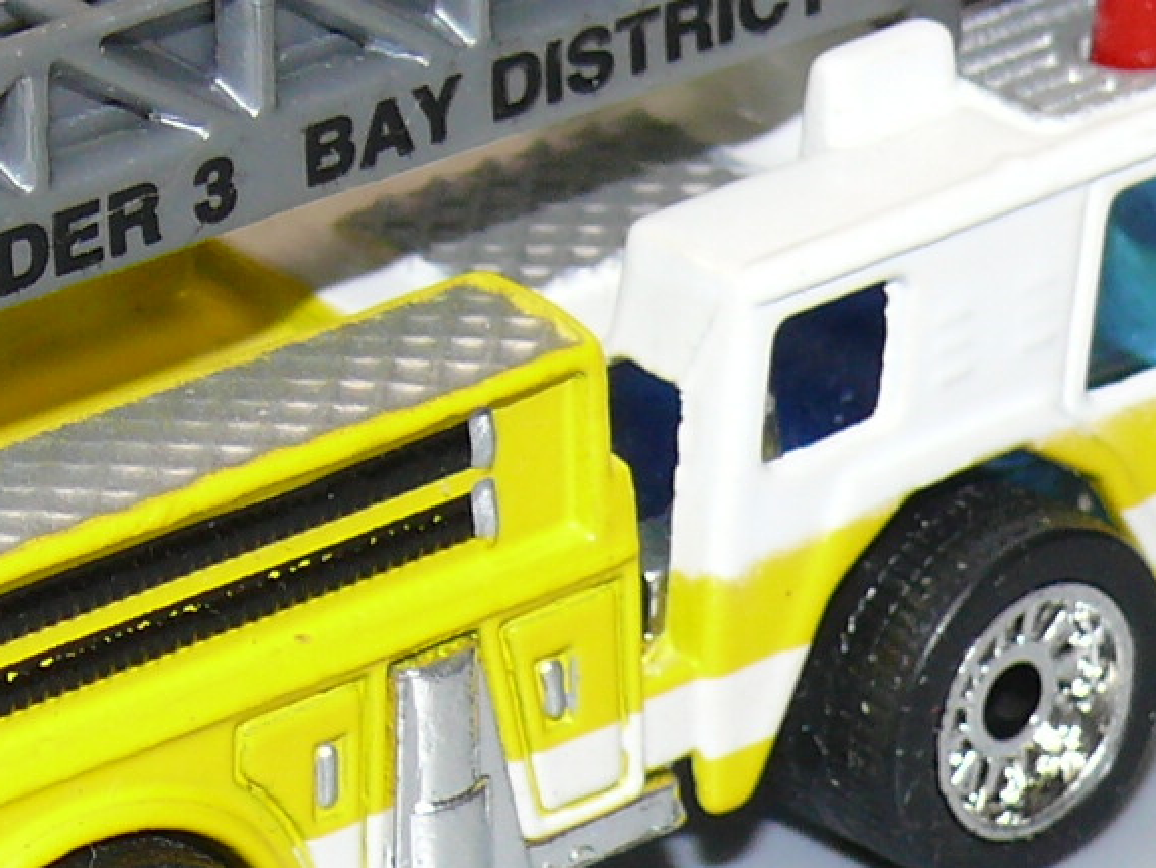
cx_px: 101
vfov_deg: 5.2
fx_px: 9588
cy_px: 403
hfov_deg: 6.9
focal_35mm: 287
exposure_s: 1/30
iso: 100
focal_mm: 13.5
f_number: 4
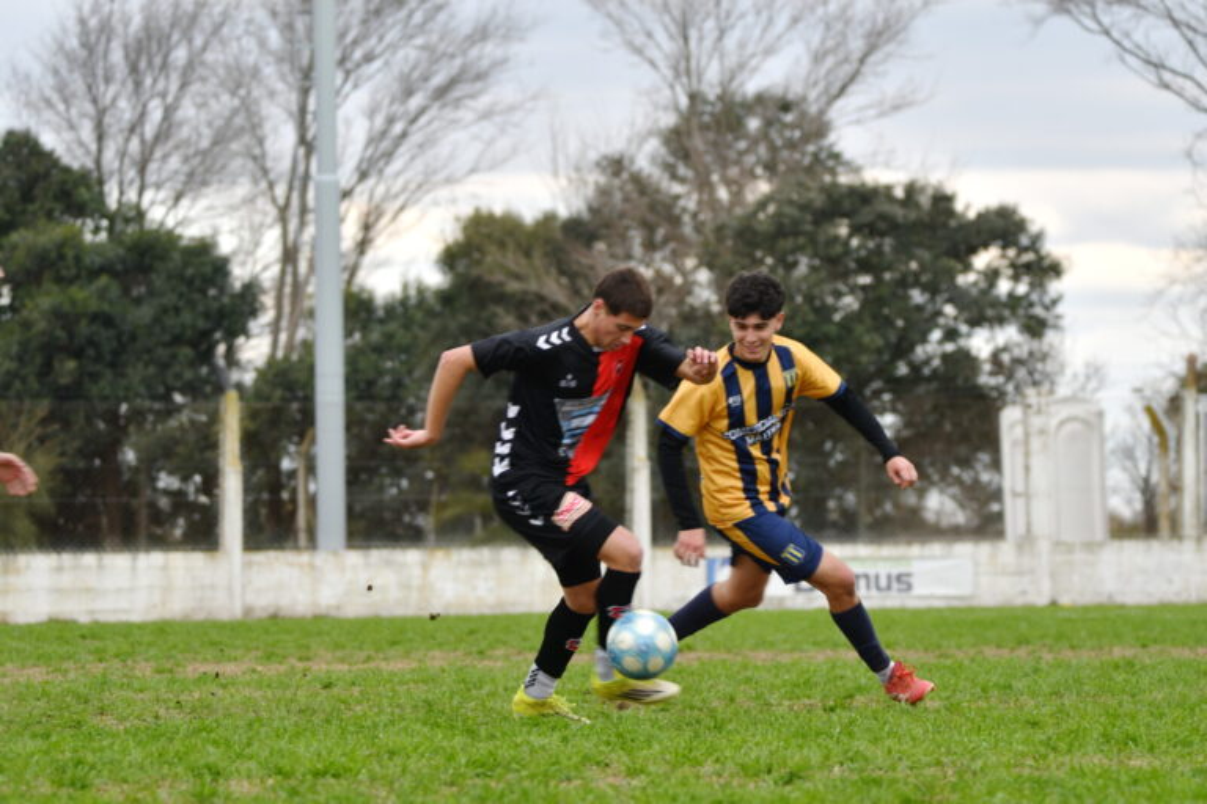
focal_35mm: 270
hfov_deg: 7.6
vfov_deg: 5.1
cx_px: 604
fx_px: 9052
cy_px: 402
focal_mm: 180
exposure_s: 1/250
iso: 110
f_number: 5
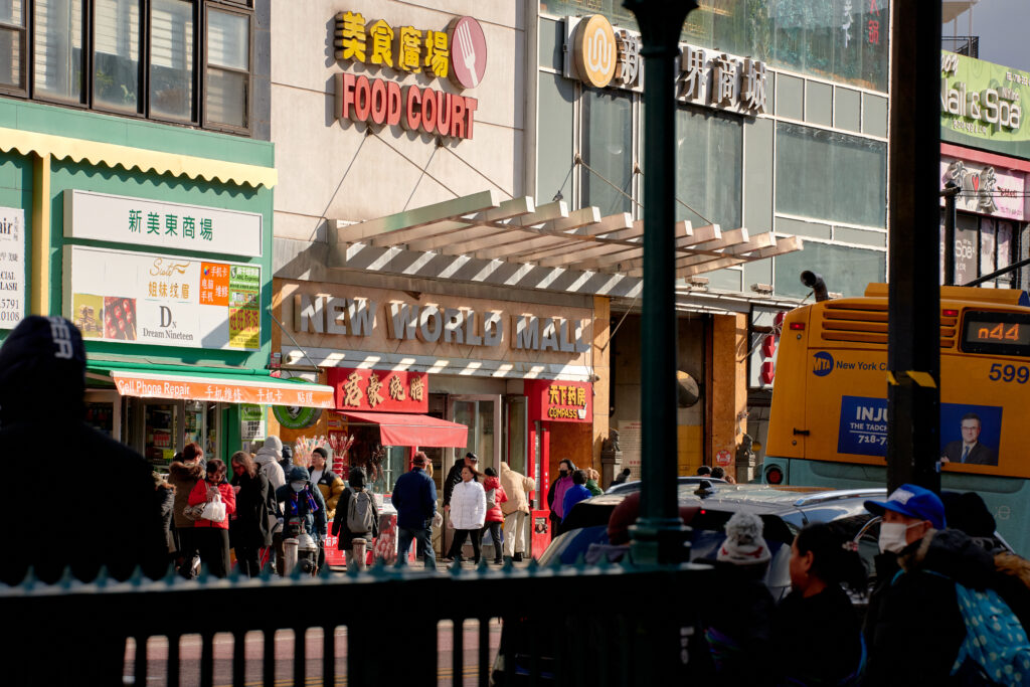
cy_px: 344
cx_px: 515
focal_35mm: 125
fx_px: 3577
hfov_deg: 16.4
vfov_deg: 11.0
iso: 400
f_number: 10
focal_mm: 125
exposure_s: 1/1000
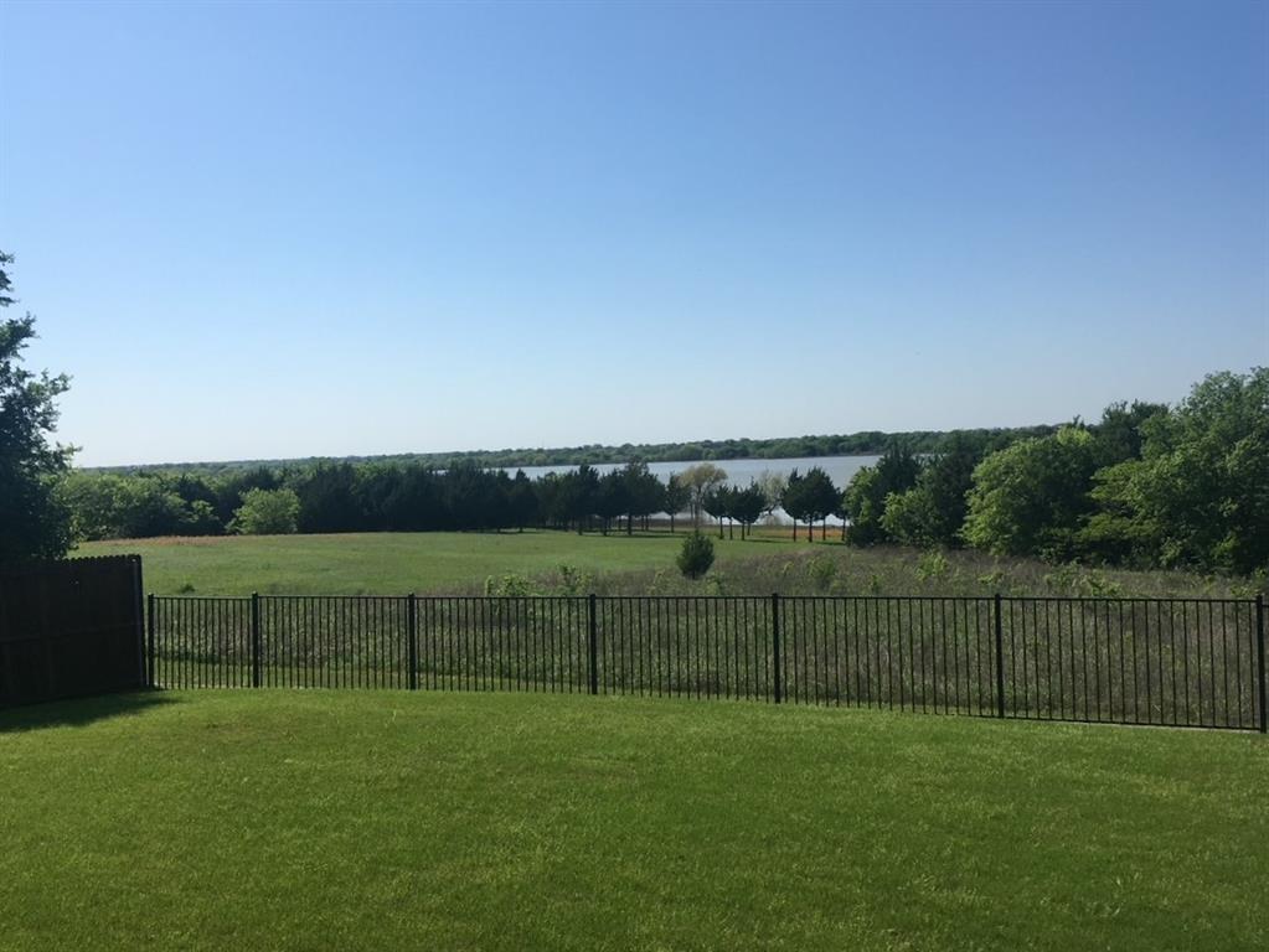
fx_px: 1063
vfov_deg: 48.3
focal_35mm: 29
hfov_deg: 61.6
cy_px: 476
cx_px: 634
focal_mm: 4.15
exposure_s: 1/2481
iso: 25
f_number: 2.2
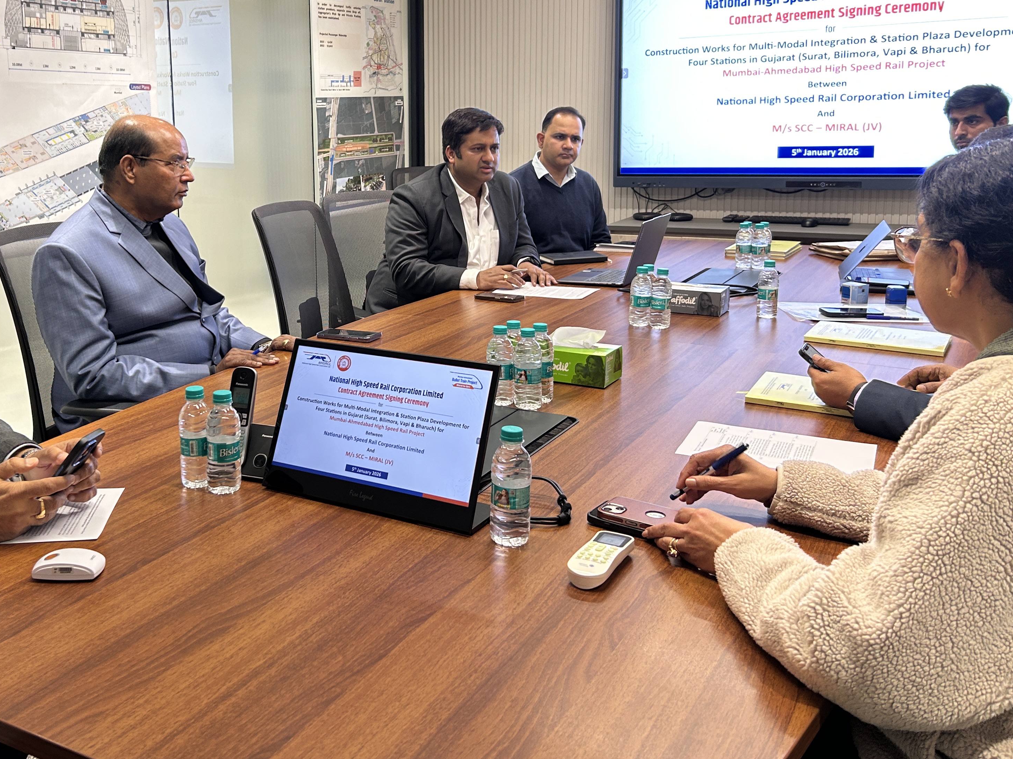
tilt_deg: -7.4
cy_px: 275
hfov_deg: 50.3
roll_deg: +2.0
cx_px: 324
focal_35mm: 36
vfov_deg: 39.3
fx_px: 1054
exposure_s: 1/50
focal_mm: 5.7
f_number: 1.5
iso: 80
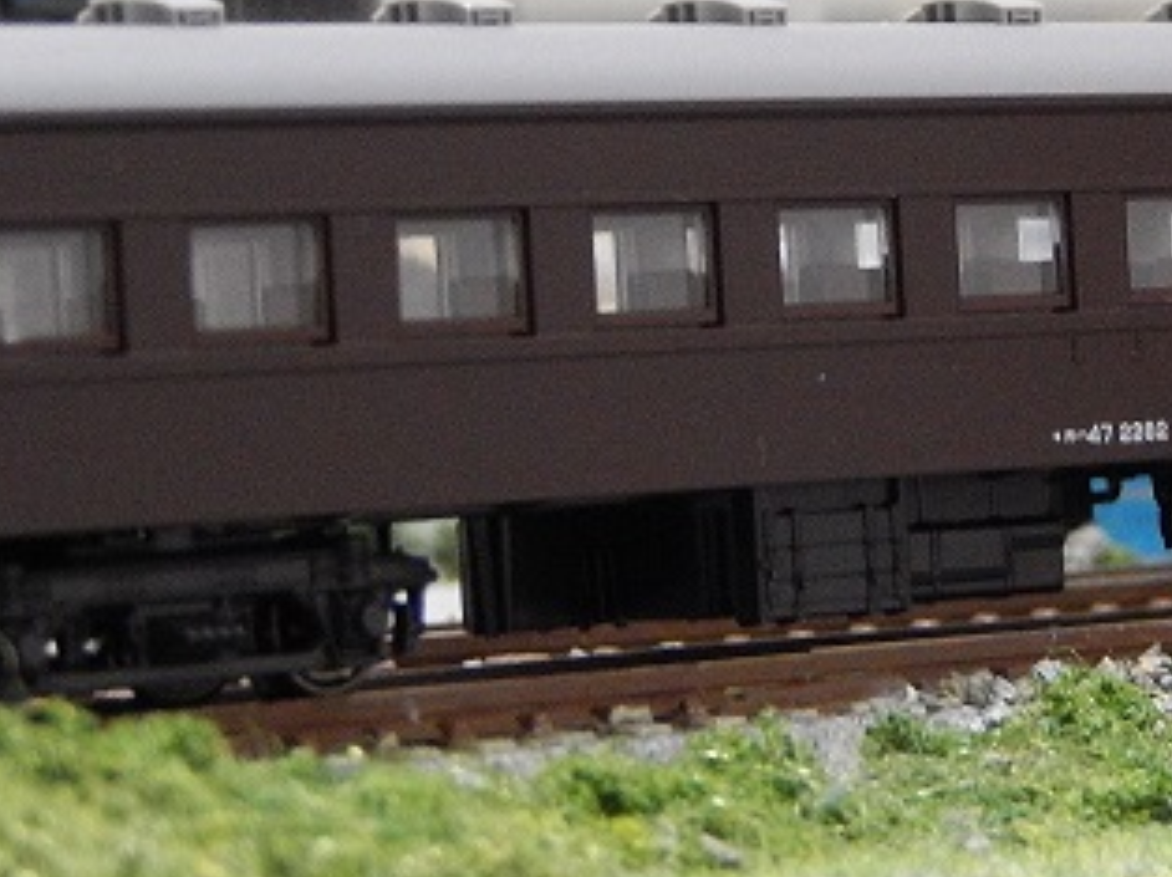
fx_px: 7172
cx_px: 903
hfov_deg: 9.3
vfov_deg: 7.0
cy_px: 386
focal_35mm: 212
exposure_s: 1/6
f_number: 5.2
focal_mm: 17
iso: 800
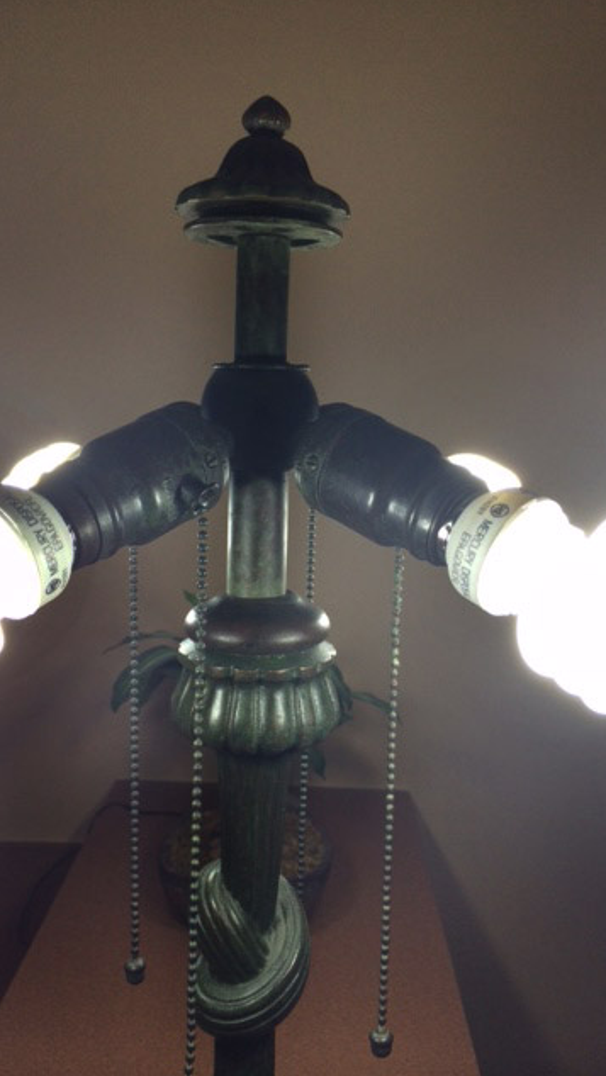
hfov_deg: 35.7
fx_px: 942
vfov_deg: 59.5
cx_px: 299
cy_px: 535
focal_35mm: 33
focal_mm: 4.12
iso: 50
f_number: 2.2
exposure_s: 1/120
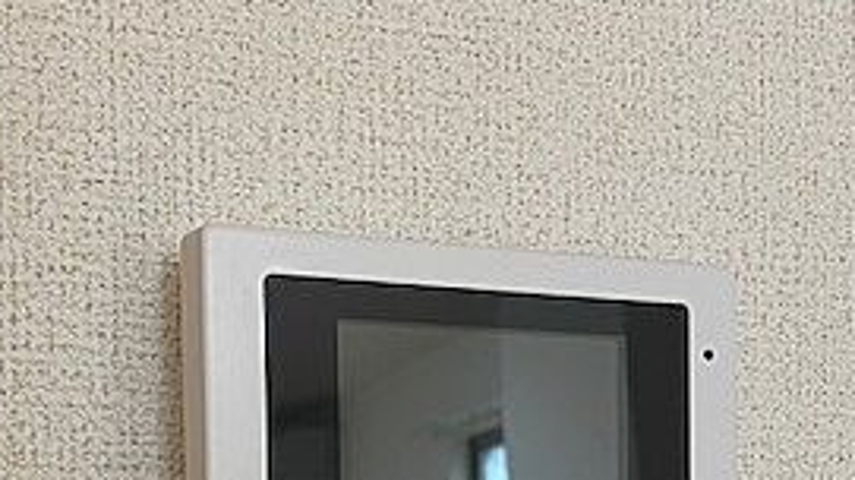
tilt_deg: +1.0
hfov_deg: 31.4
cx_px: 464
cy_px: 654
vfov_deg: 16.8
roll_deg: +0.7
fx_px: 1518
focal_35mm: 67
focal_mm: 4.25
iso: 125
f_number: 1.8
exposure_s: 1/60
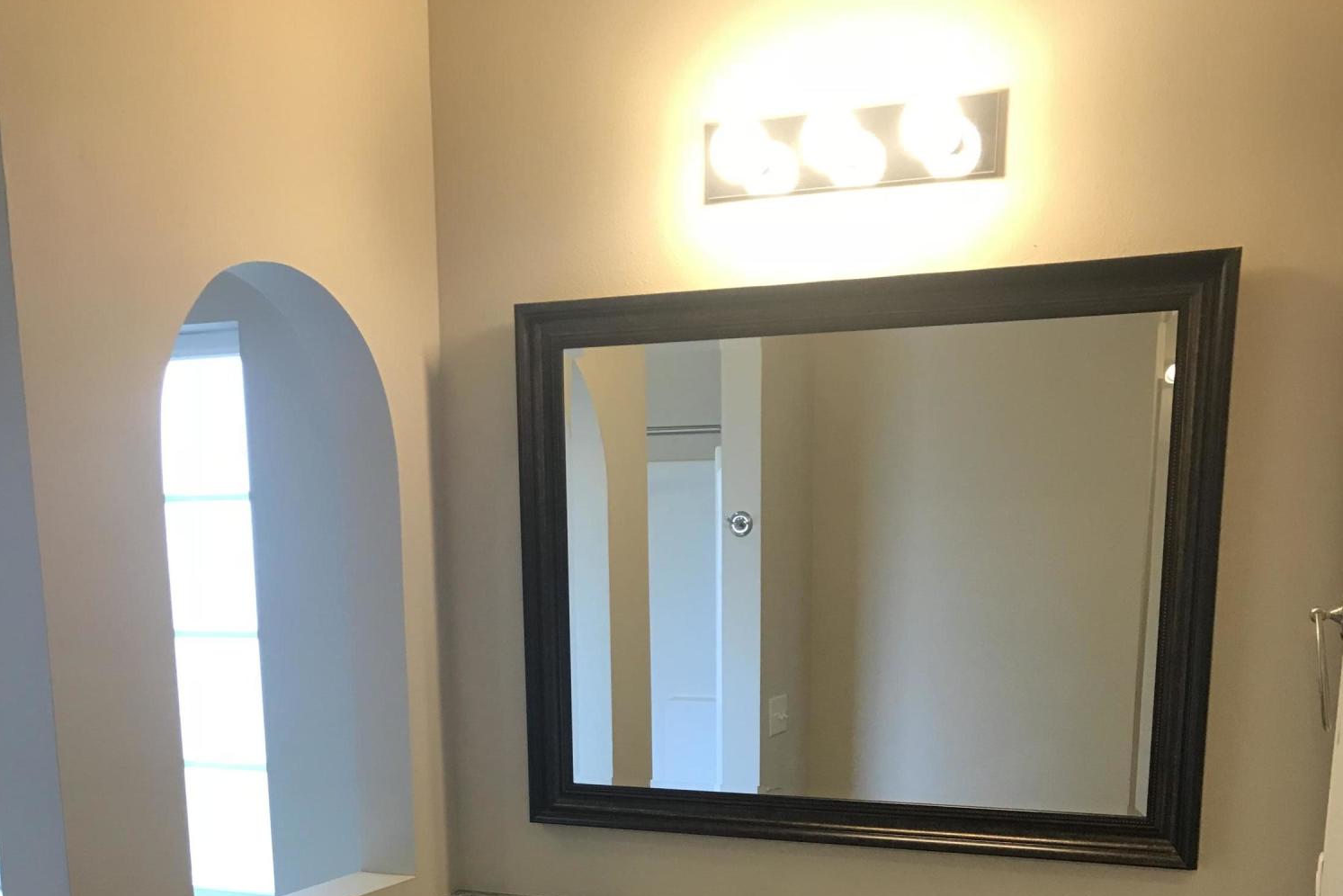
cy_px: 892
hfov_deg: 49.5
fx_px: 1455
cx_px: 672
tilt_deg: -11.6
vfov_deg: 31.7
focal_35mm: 39
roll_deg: -0.3
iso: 40
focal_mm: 3.99
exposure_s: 1/30
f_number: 1.8
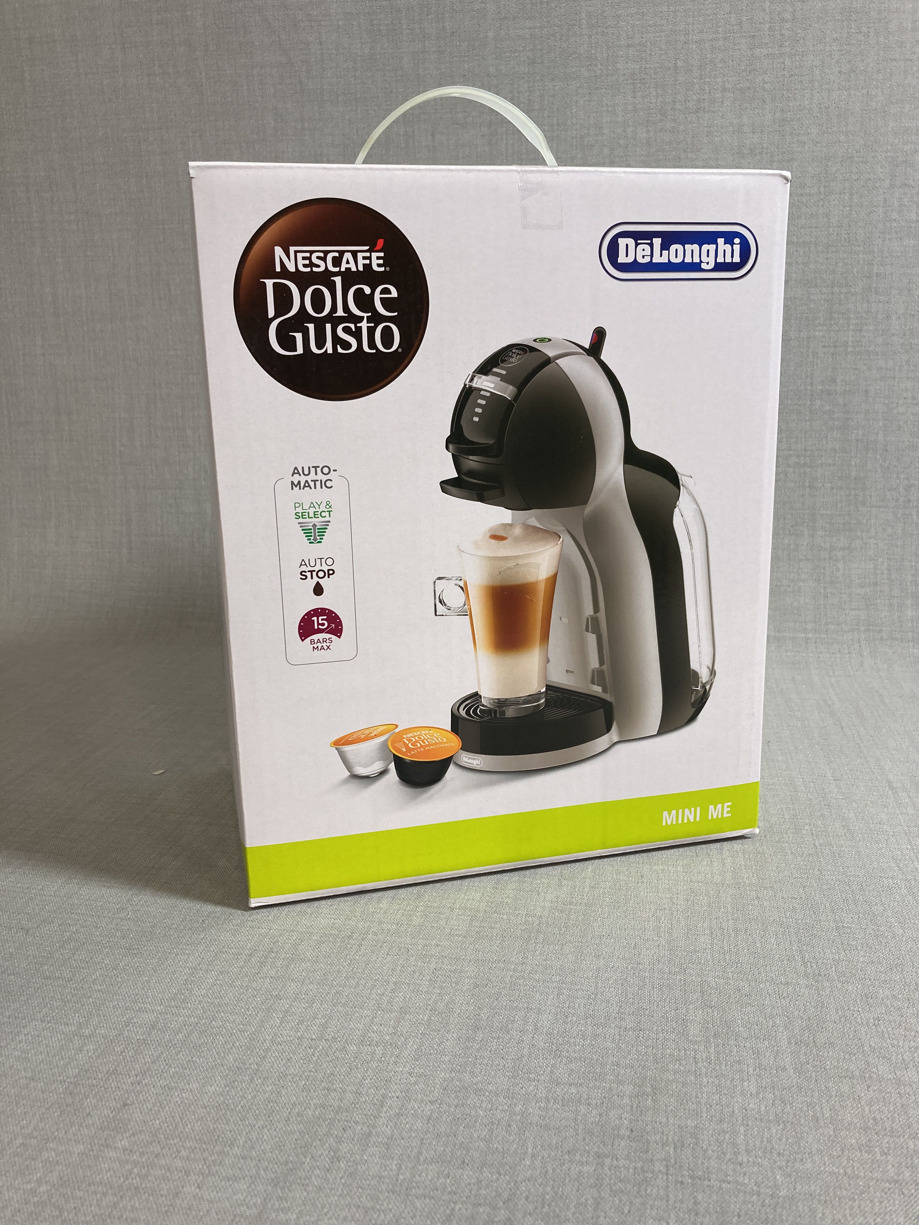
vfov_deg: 63.4
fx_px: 991
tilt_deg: -13.3
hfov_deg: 49.7
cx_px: 460
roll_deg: +0.9
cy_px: 612
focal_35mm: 28
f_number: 1.8
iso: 64
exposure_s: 1/100
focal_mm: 3.99
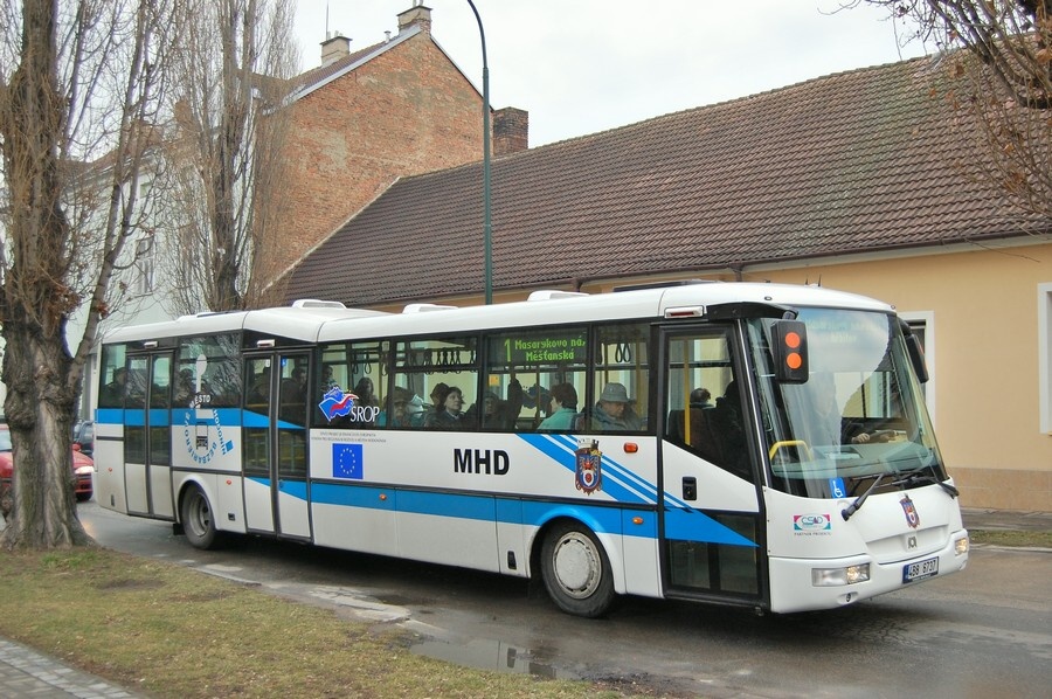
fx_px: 1138
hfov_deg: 49.6
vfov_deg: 34.1
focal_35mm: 39
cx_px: 526
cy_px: 350
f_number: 4
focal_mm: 26
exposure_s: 1/640
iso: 400
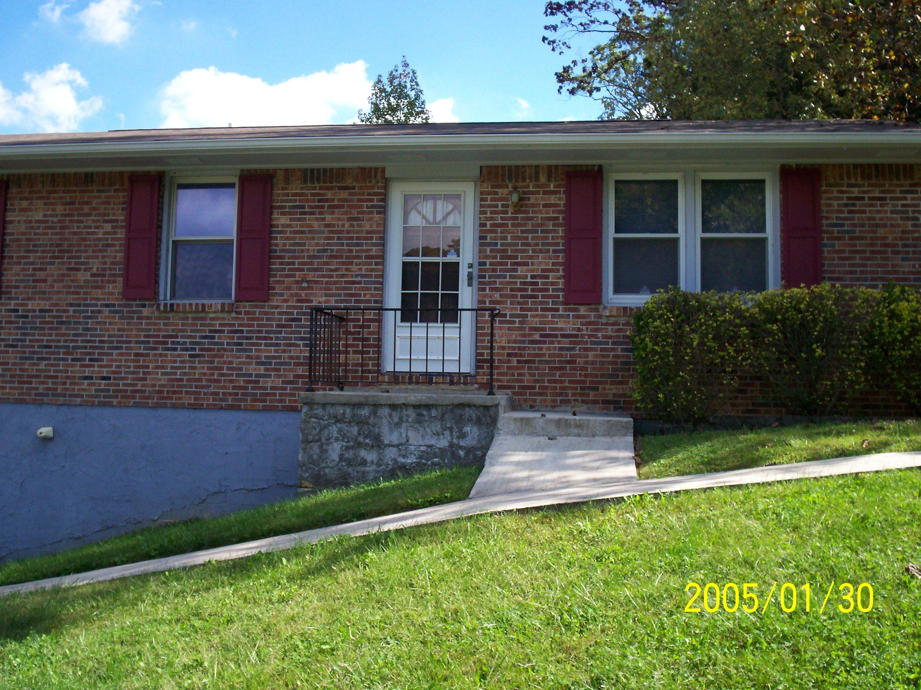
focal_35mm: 36
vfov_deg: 39.7
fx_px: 958
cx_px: 460
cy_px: 345
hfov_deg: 51.4
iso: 100
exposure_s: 1/281
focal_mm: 5.9
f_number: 4.5
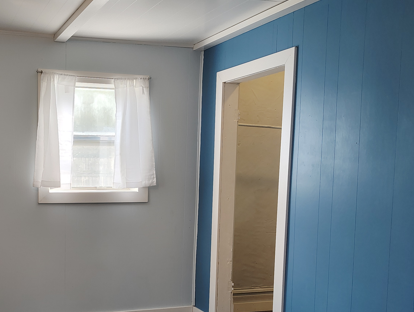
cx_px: 89
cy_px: 219
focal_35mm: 43
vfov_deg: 33.2
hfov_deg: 42.1
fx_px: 515
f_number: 1.8
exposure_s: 1/120
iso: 722
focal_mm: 5.56
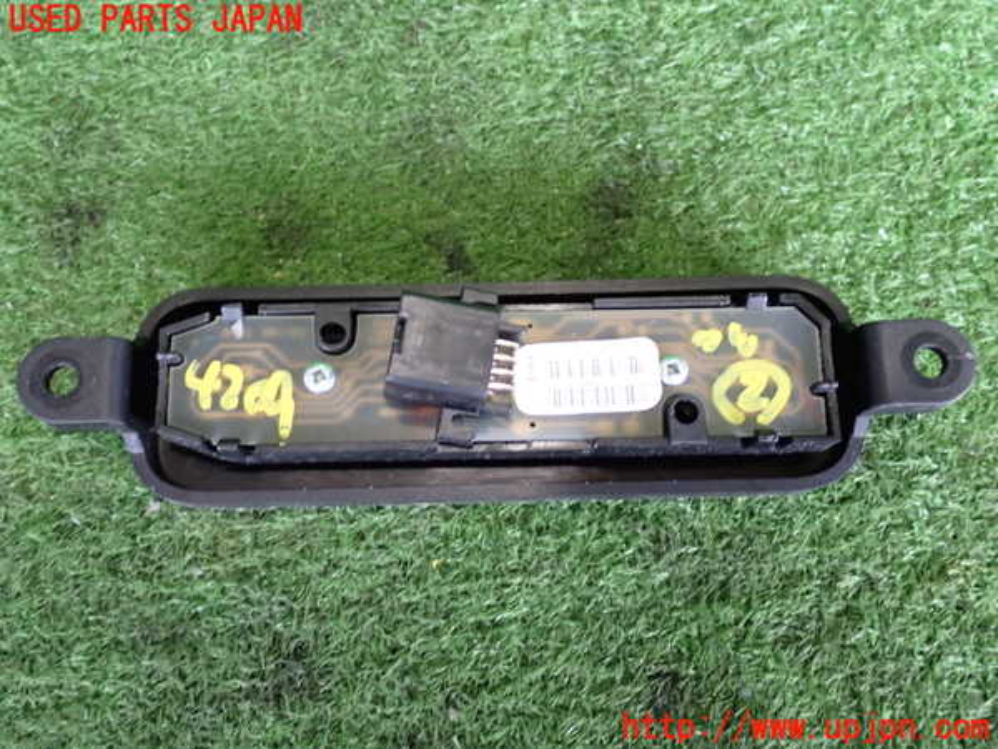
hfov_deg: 45.8
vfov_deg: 35.1
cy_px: 374
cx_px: 499
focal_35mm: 41
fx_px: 1182
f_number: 2.8
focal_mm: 7.31
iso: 800
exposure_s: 1/30
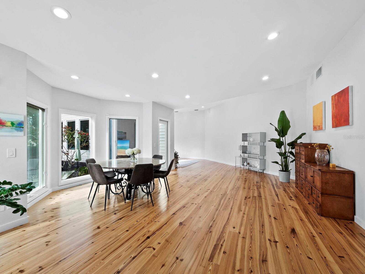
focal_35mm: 14
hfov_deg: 102.1
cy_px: 137
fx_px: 148
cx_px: 182
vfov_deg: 85.7
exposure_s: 1/8
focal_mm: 7
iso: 400
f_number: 10
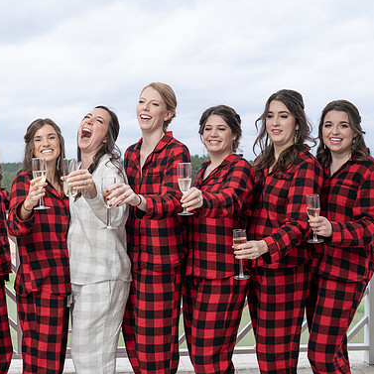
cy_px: 187
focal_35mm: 48
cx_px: 103
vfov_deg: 35.4
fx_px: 587
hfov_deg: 34.8
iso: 100
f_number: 4
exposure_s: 1/250
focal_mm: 35
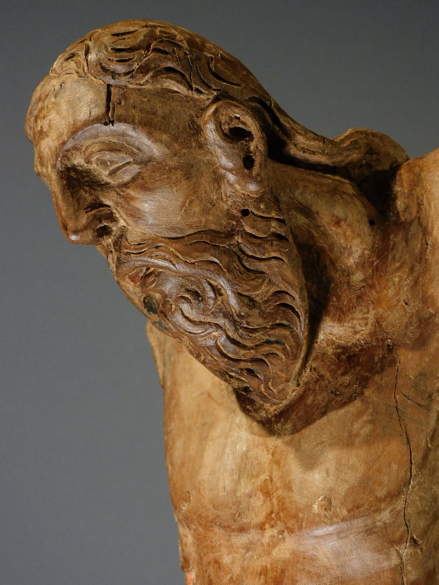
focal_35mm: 70
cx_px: 220
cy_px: 292
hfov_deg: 21.0
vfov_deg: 27.8
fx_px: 1184
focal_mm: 12.5
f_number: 4.5
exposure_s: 1/30
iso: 220
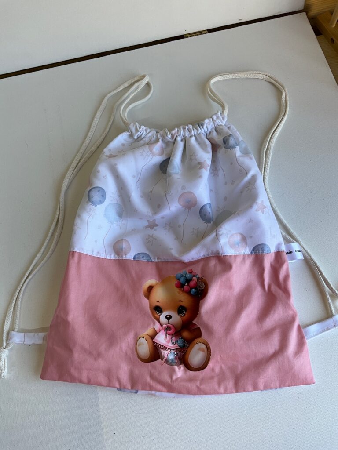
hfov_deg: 48.2
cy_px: 225
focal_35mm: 29
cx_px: 169
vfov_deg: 61.7
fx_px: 378
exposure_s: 1/137
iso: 16
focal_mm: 3
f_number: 1.8
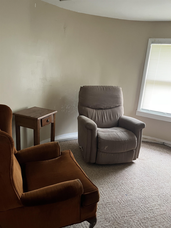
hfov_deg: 53.1
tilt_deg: -17.6
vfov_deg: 67.3
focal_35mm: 26
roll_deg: -3.1
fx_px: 171
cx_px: 86
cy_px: 114
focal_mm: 5.1
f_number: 1.6
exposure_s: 1/60
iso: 500
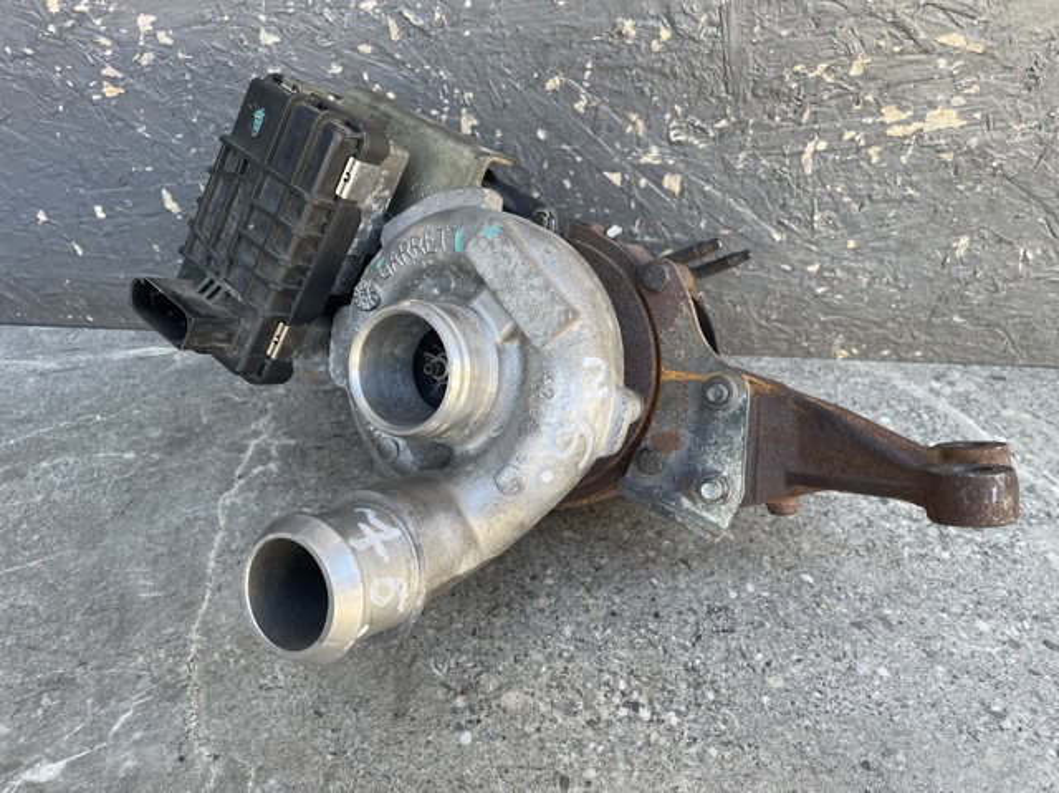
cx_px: 530
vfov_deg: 53.0
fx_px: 795
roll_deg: -0.6
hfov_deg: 67.3
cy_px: 396
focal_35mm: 26
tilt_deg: -33.3
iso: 50
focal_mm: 4.2
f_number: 1.6
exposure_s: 1/121
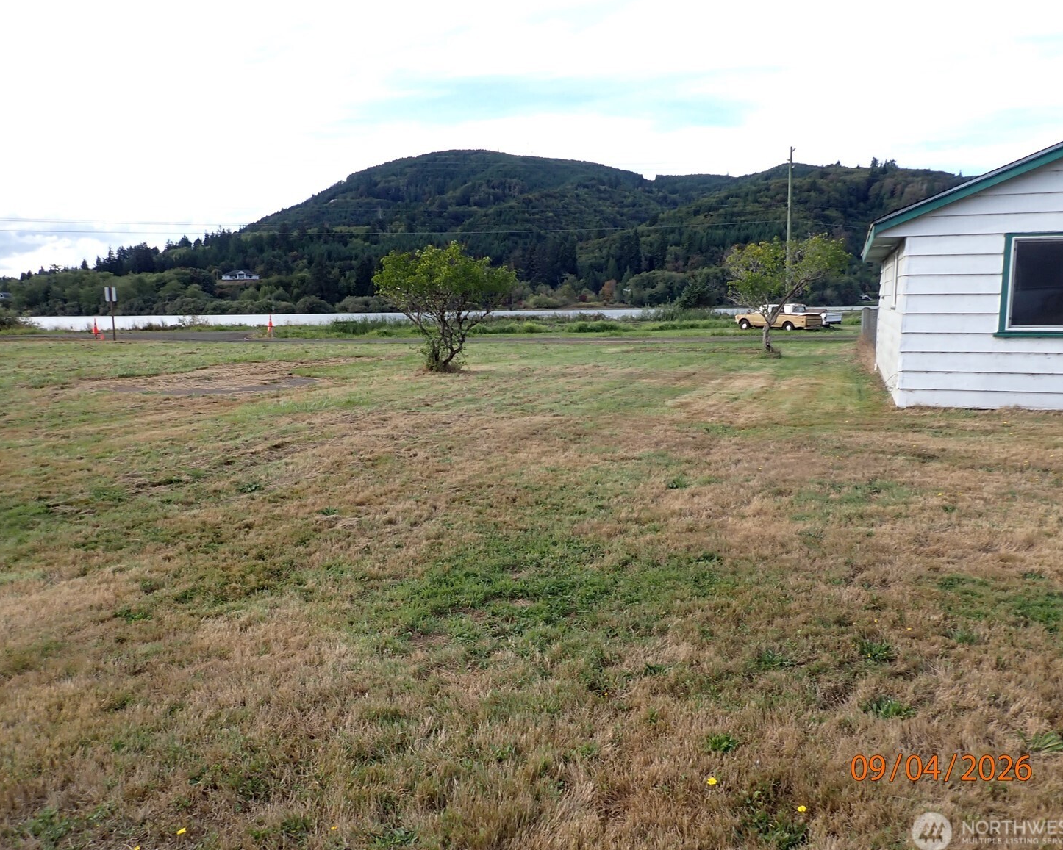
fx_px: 849
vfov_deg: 53.2
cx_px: 515
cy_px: 421
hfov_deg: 64.1
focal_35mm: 27
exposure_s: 1/500
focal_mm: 4.5
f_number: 2.8
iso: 100
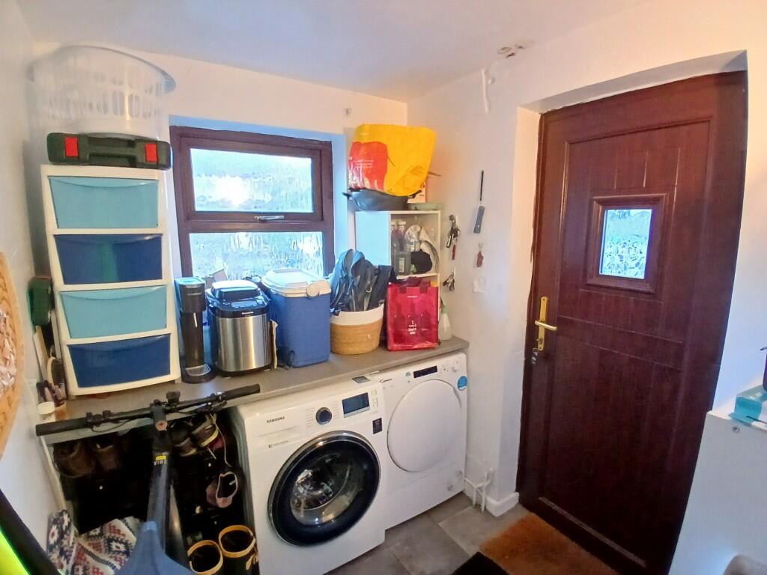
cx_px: 384
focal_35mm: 17
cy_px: 288
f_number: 2.2
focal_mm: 1.4
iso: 500
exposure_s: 1/25
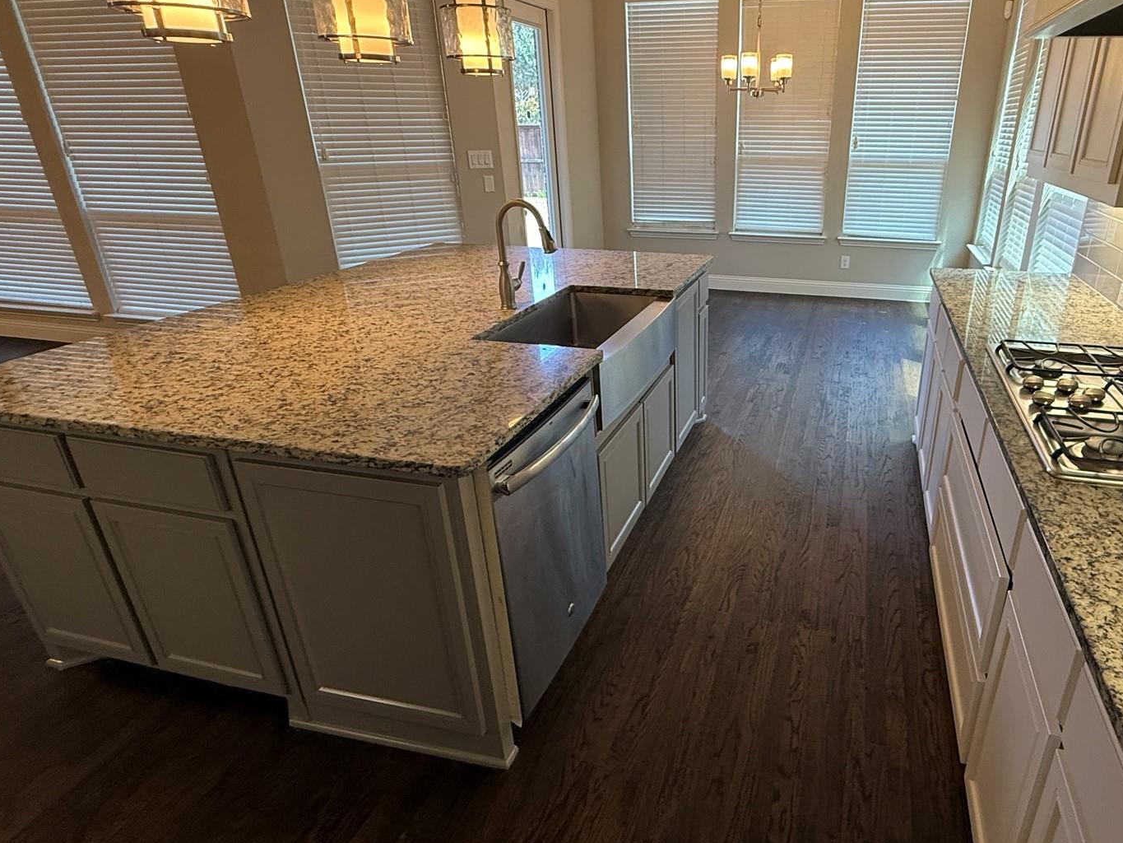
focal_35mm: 21
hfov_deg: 77.5
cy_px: 417
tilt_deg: -23.7
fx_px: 681
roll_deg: -0.9
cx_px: 706
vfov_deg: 63.5
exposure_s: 1/60
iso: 200
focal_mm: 2.22
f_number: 2.2
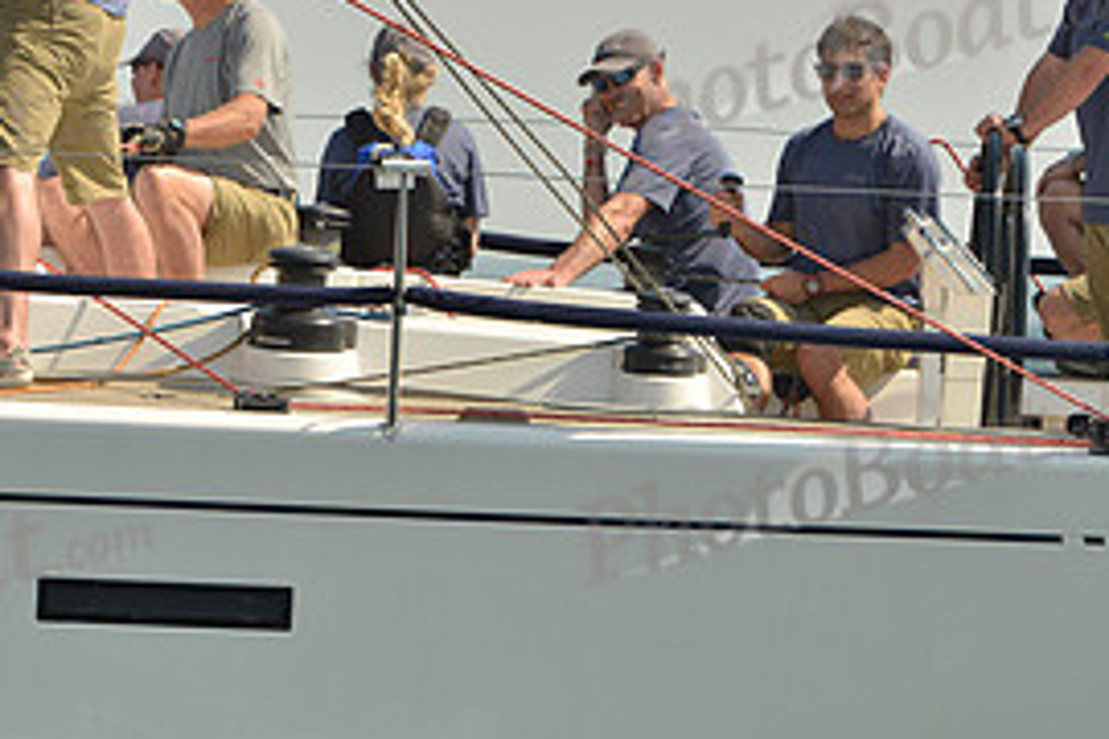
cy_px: 322
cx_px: 370
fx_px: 10596
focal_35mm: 344
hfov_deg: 6.0
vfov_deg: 4.0
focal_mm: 160
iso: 200
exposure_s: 1/1250
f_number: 7.1
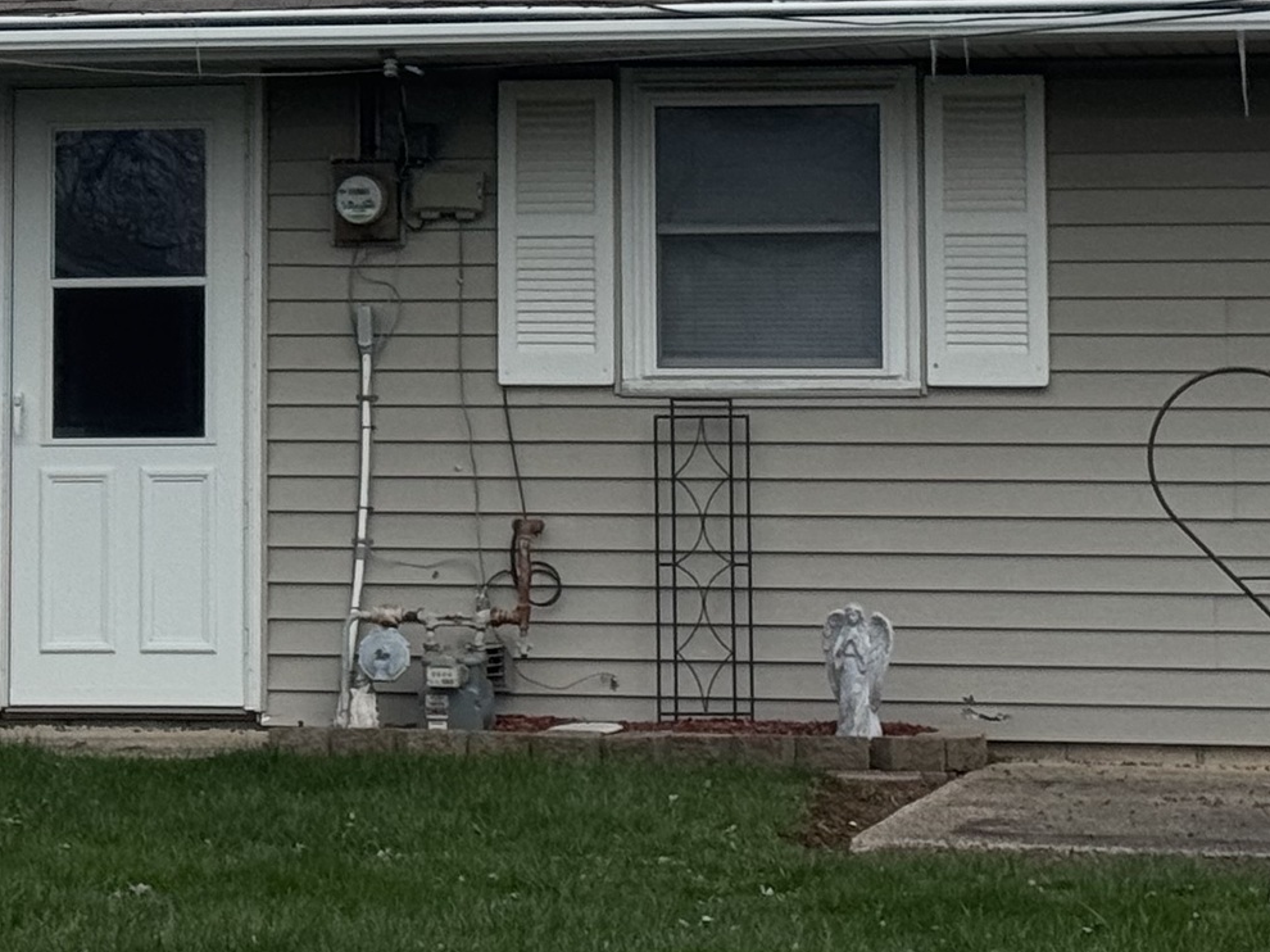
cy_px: -250
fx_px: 5465
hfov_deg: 13.2
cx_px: 240
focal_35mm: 149
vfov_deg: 9.8
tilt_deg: +7.2
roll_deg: +0.0
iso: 64
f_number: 1.78
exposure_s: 1/7937
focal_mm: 6.76
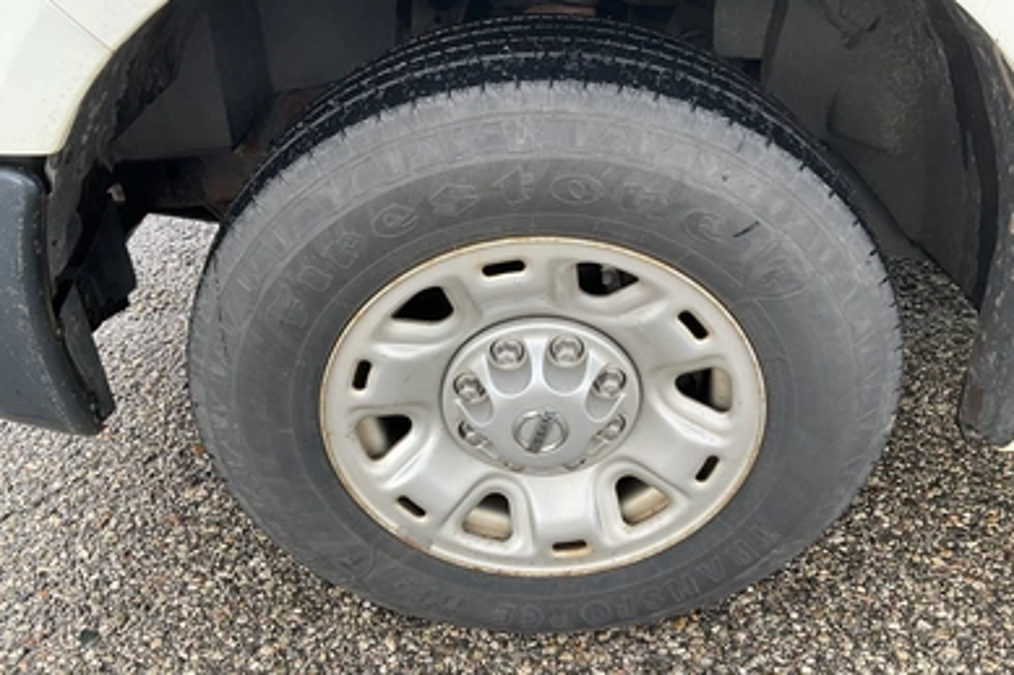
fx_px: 873
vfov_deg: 42.3
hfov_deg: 60.3
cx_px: 514
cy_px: 357
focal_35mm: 31
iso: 25
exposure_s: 1/122
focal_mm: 3
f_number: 1.8
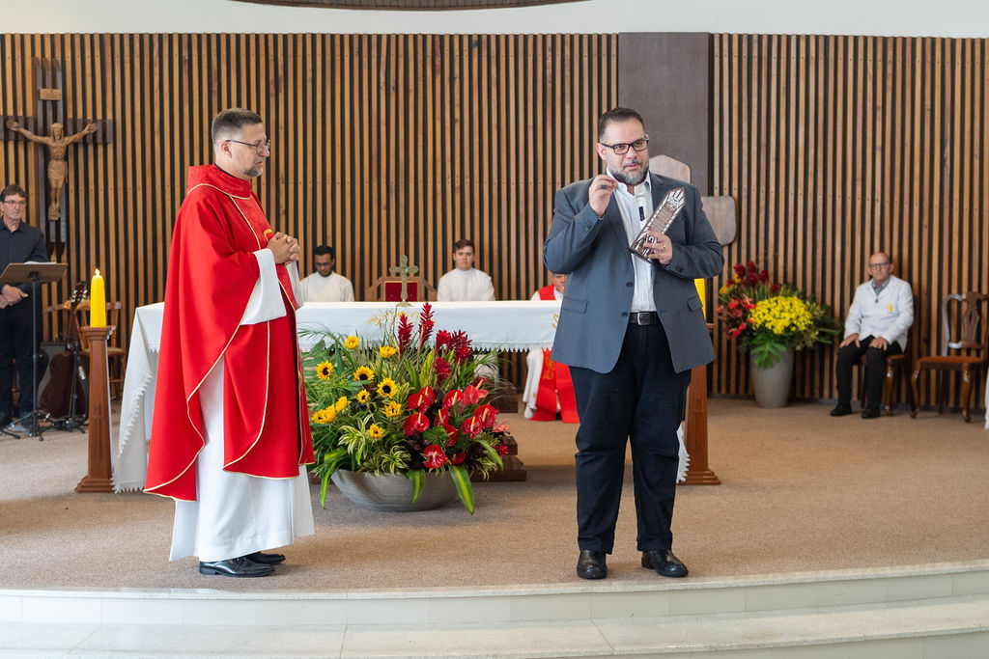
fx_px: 1429
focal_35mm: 52
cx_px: 494
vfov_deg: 26.0
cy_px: 330
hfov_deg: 38.2
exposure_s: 1/160
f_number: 2.2
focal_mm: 35
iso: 1000
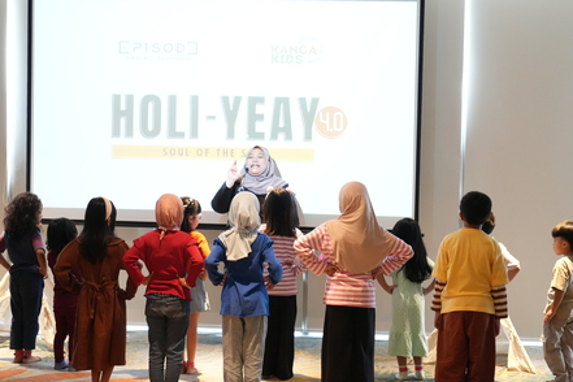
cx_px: 281
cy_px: 194
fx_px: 1273
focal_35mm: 80
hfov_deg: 25.4
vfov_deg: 17.1
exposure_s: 1/160
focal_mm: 70
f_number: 3.2
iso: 8000
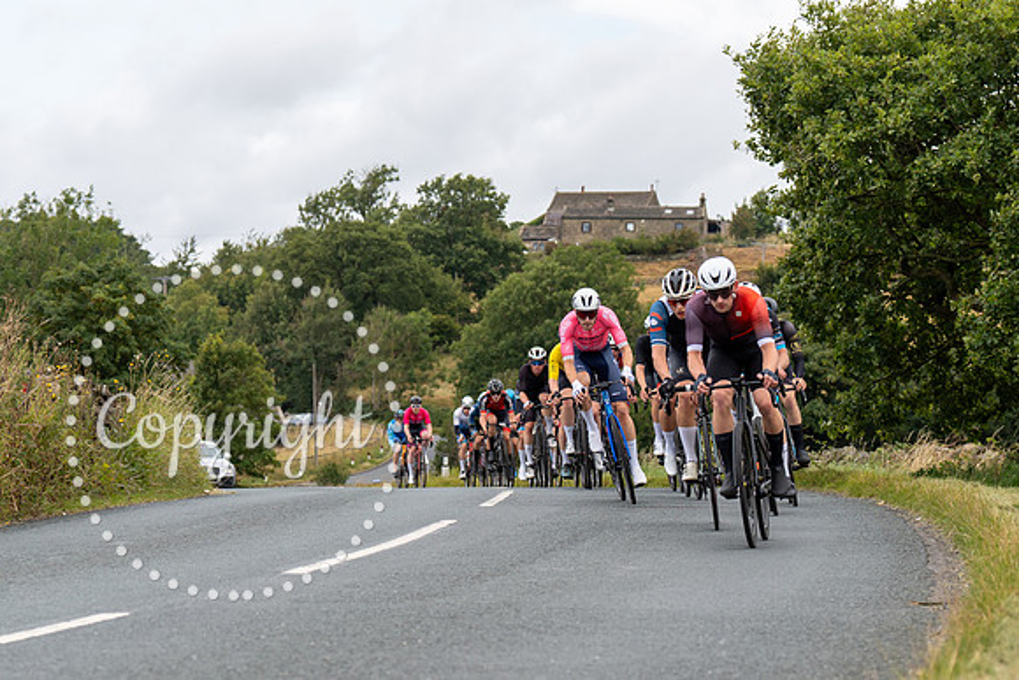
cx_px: 575
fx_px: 3197
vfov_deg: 12.1
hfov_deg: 18.1
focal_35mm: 113
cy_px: 376
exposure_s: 1/800
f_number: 4
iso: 200
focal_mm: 70
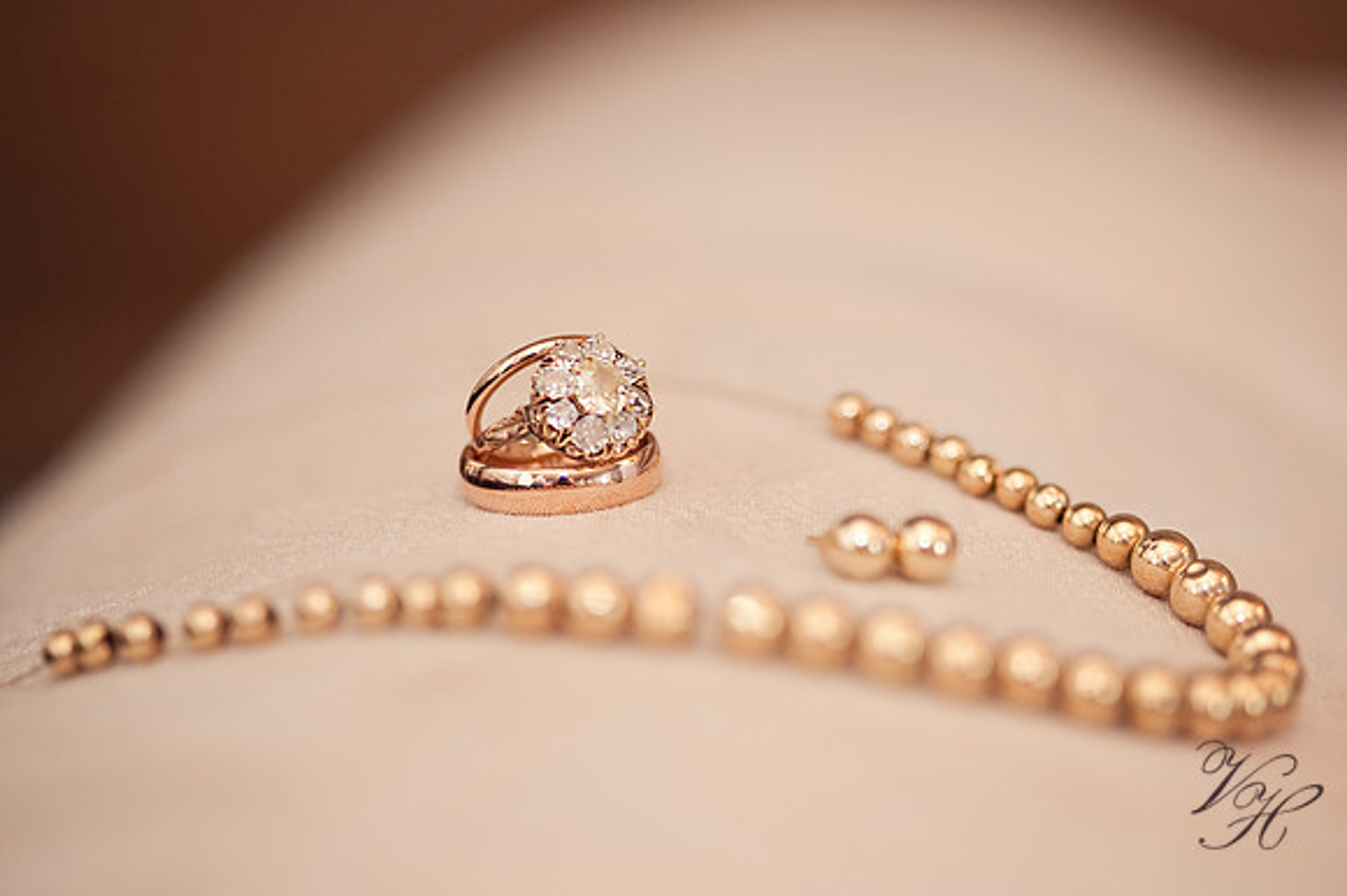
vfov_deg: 13.0
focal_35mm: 105
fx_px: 3926
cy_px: 448
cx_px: 674
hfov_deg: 19.5
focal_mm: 105
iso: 200
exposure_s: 1/125
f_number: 2.8
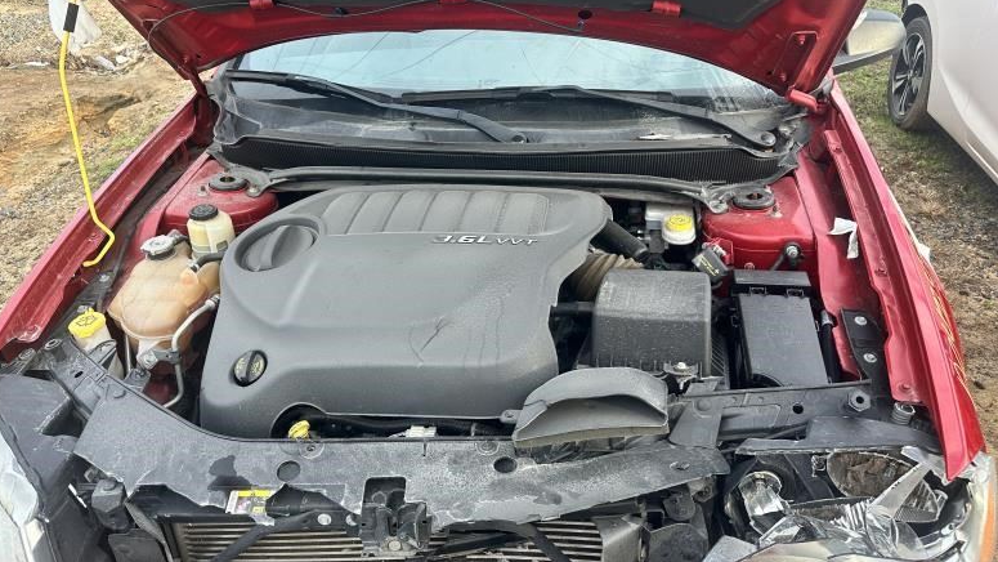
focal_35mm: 27
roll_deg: +2.4
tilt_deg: -28.3
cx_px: 485
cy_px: 271
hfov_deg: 69.8
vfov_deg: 42.9
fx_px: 715
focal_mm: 6.86
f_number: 1.78
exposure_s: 1/355
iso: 80
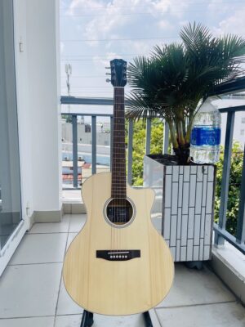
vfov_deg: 69.4
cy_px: 164
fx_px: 236
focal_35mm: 25
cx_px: 122
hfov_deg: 54.9
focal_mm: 5.1
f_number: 1.6
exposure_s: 1/2924
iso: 50
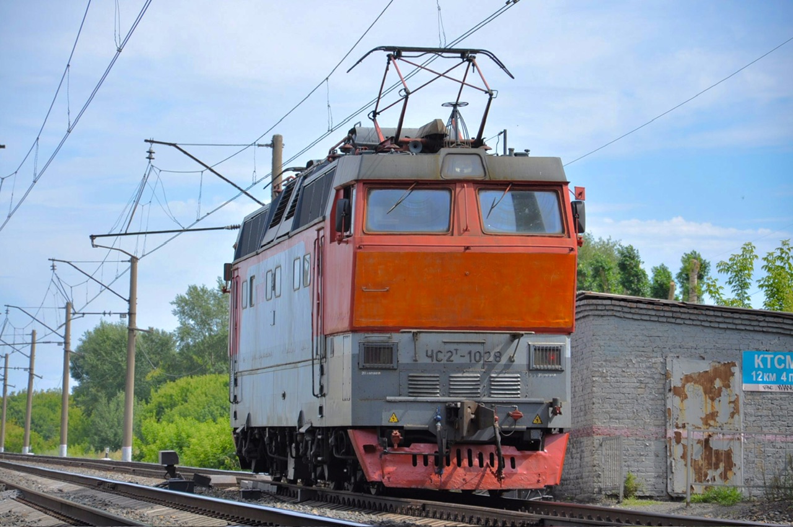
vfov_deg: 8.7
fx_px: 3465
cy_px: 264
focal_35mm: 158
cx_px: 396
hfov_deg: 13.1
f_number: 5.6
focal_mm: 105
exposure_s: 1/1000
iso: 400
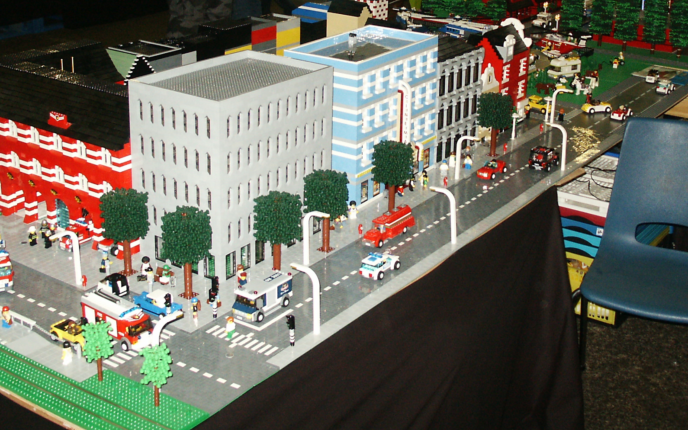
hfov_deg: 38.1
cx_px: 395
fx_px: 994
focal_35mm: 53
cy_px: 62
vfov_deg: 23.9
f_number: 3
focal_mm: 7.2
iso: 200
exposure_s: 1/45
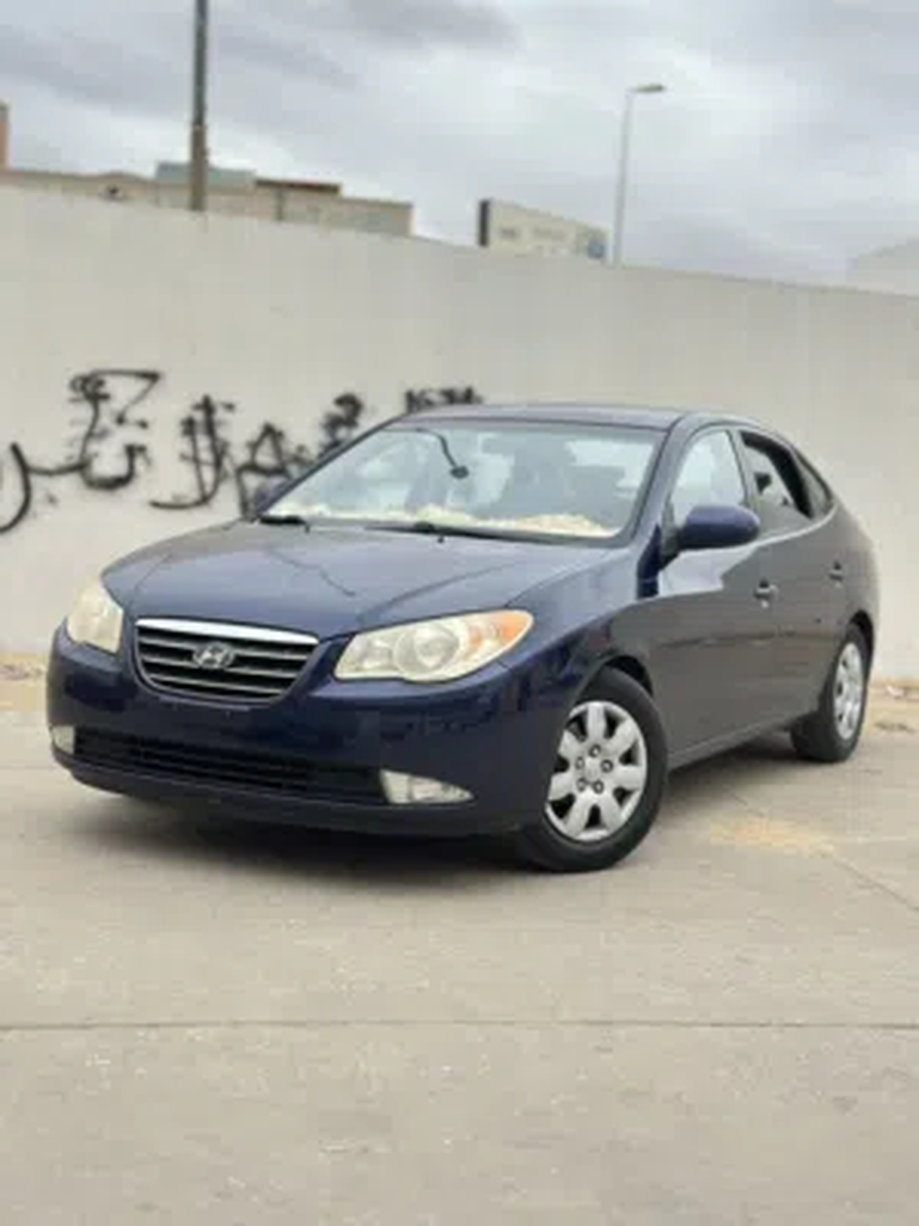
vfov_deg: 39.7
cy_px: 613
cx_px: 460
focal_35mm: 48
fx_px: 1699
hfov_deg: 30.3
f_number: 1.78
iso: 80
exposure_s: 1/1815
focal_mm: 6.86
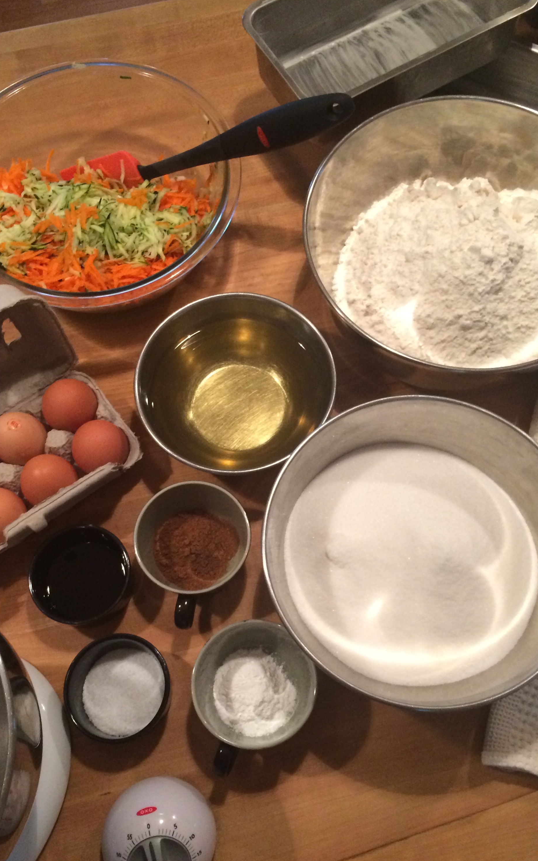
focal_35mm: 35
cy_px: 470
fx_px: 821
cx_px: 273
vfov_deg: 55.2
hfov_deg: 36.3
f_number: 2.2
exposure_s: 1/30
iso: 250
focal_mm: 4.12
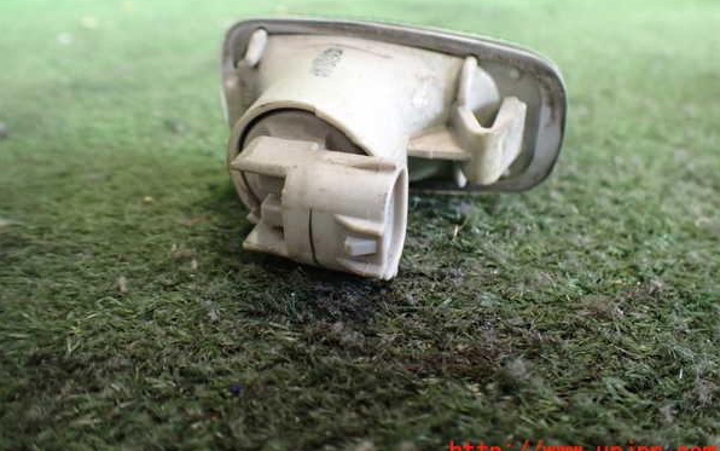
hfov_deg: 59.6
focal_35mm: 32
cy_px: 196
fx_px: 628
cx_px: 360
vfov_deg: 39.4
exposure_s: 1/100
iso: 800
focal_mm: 5.4
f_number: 2.3
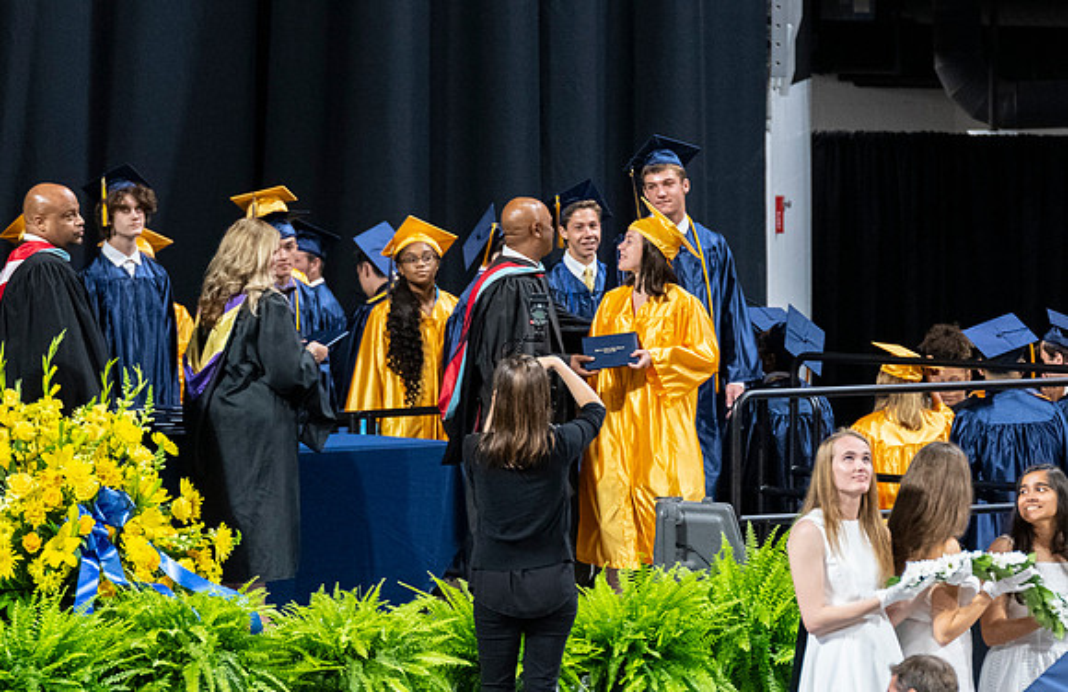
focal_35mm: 358
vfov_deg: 3.8
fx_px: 10535
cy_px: 378
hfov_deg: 5.8
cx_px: 654
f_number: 4
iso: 2000
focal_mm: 200
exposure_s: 1/200
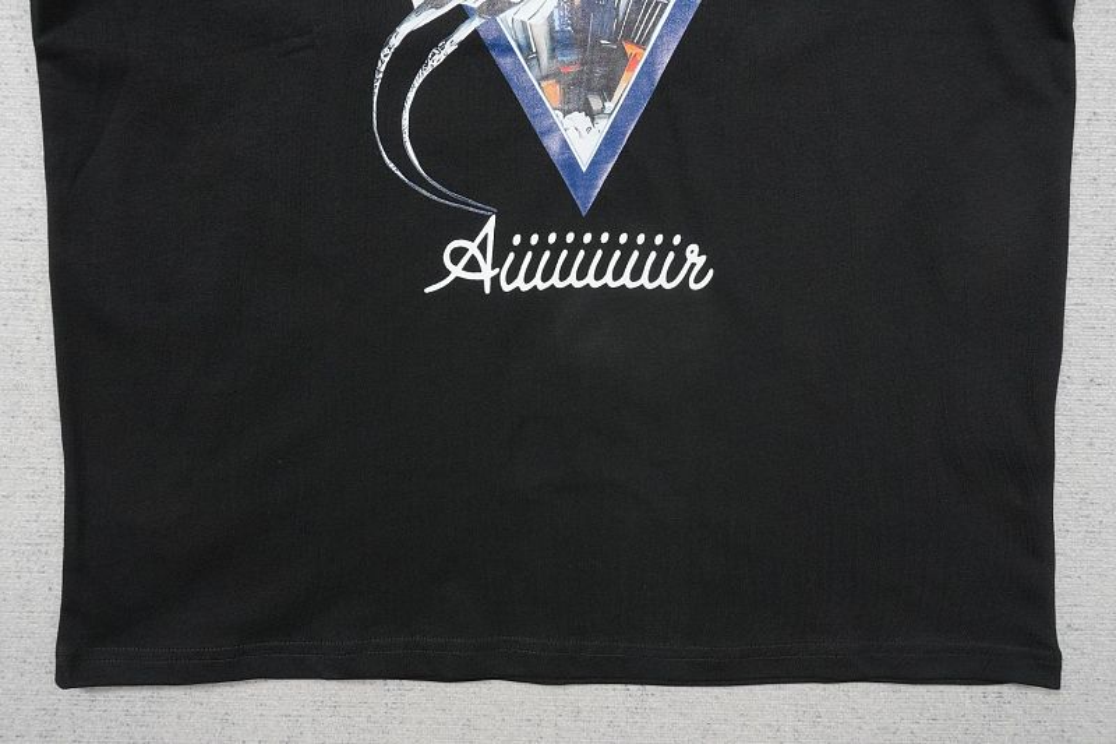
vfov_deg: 53.1
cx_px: 558
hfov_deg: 73.8
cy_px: 372
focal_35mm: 24
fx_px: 744
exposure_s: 1/100
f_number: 10
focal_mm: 16
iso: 1600
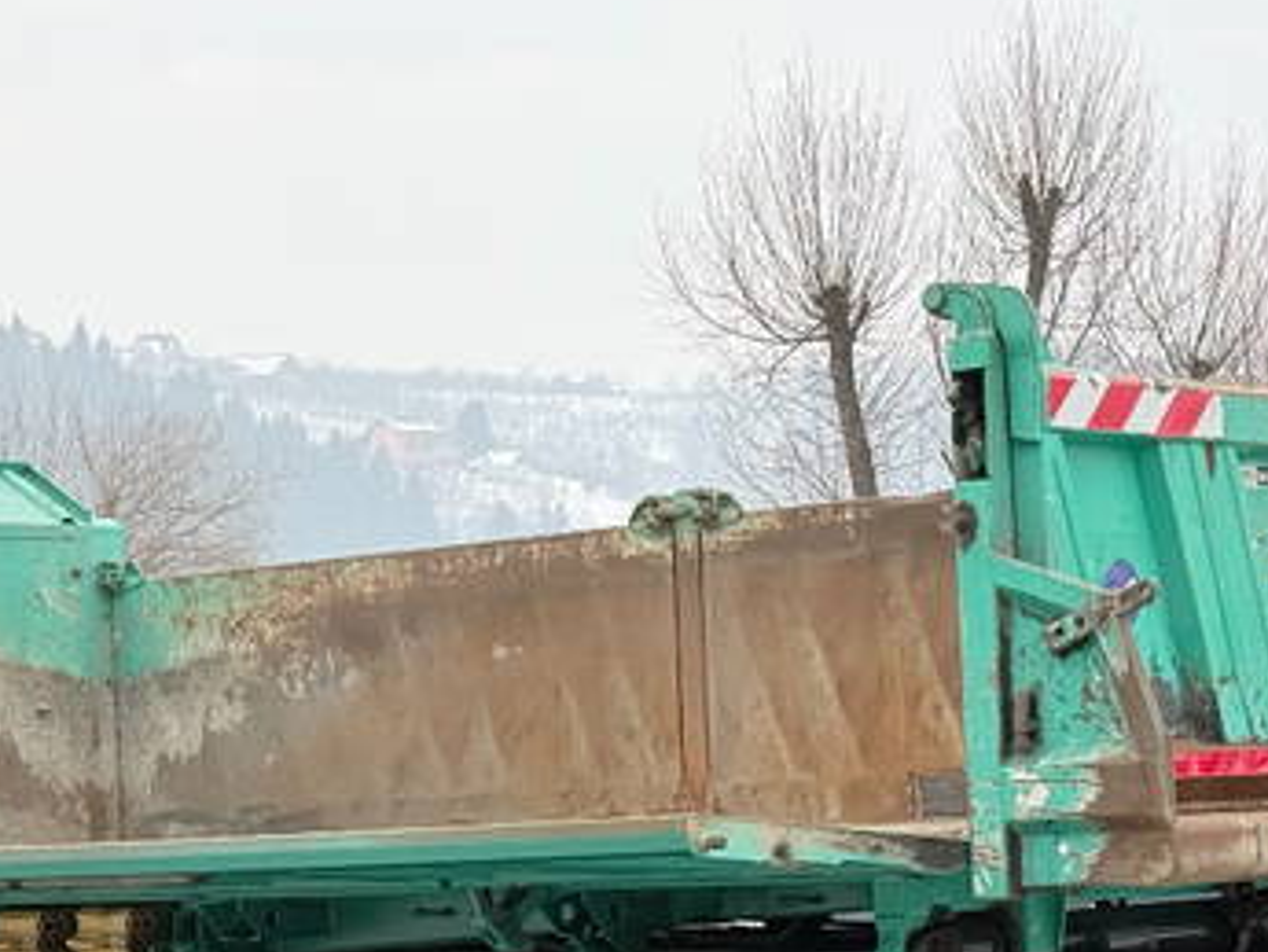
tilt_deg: -2.1
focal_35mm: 105
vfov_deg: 14.0
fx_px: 3848
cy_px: 834
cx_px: 469
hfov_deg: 18.7
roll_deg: +0.5
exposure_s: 1/415
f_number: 1.78
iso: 64
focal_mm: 6.76
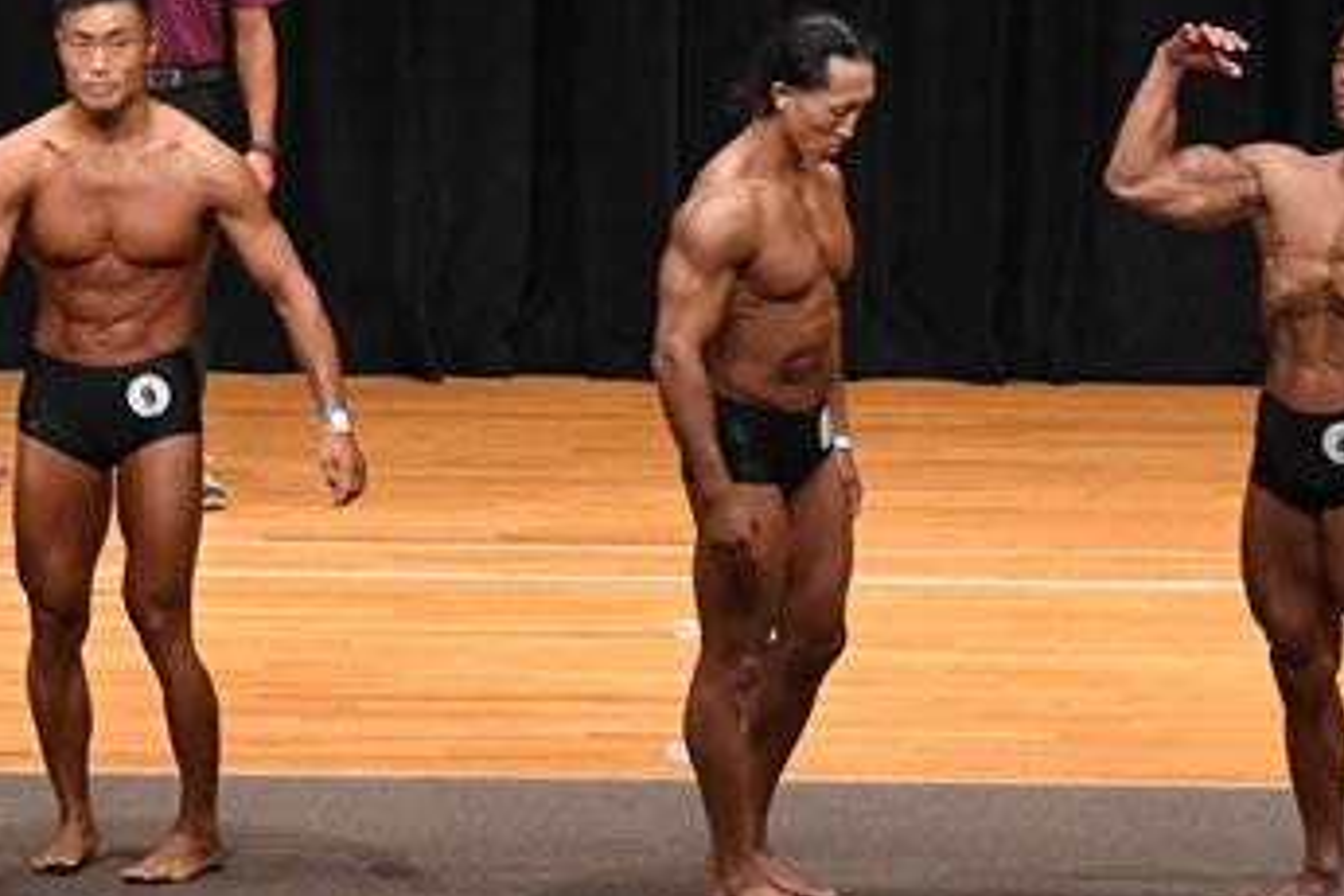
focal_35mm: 276
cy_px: 366
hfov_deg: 7.5
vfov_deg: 5.0
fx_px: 10303
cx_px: 469
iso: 4000
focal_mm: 82
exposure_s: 1/400
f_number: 5.6
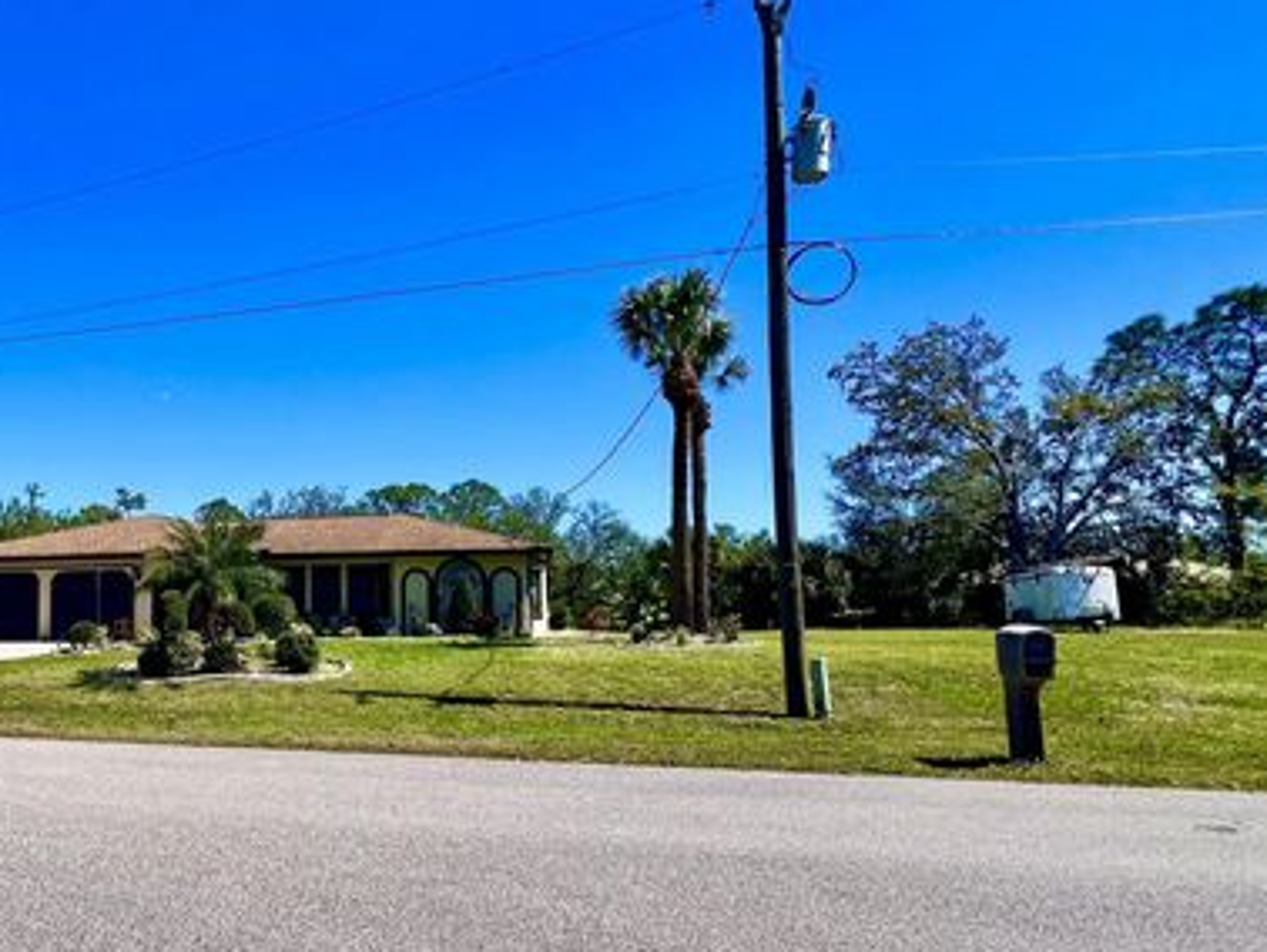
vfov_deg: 60.9
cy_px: 536
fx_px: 806
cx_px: 298
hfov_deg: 70.6
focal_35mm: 22
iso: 32
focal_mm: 1.57
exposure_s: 1/1698
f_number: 1.8
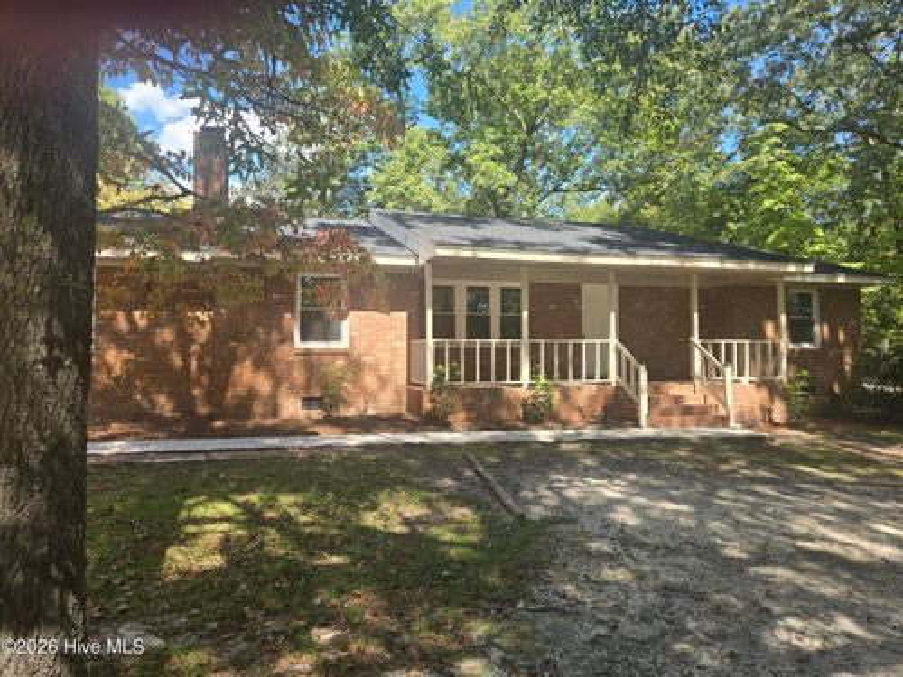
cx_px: 452
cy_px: 338
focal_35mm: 23
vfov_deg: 58.9
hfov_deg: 73.9
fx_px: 600
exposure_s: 1/423
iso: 25
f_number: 1.8
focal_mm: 5.4
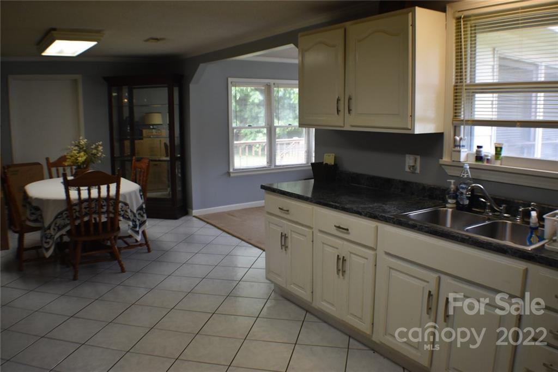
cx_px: 279
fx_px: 581
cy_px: 186
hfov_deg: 51.3
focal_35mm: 38
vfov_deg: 35.5
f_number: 4
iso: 800
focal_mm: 25
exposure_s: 1/125
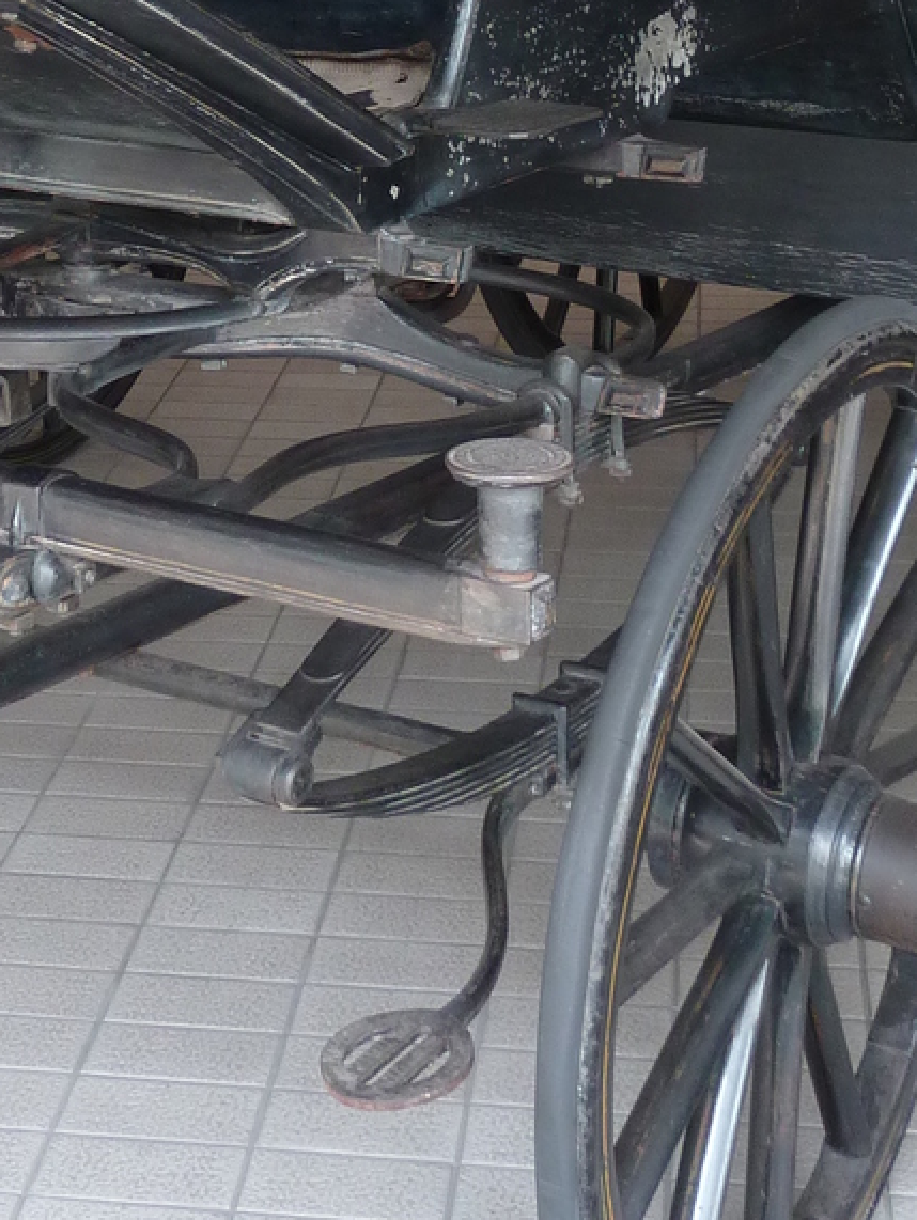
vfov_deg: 25.5
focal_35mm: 70
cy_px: -167
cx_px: 314
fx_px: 2470
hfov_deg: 21.0
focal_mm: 4.1
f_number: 3.3
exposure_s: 1/30
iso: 125
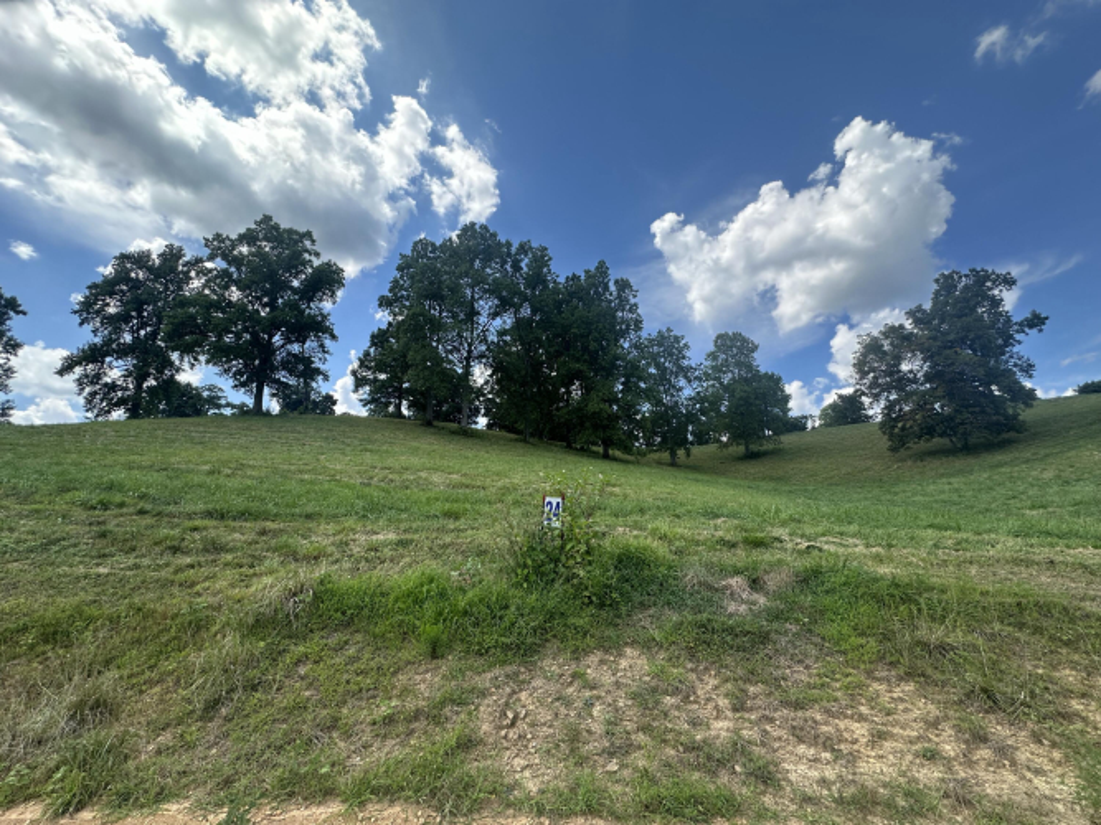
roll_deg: +0.6
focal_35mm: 14
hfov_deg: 102.1
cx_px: 550
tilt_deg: +16.1
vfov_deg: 85.7
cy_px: 412
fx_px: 445
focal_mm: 2.22
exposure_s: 1/895
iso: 40
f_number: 2.2
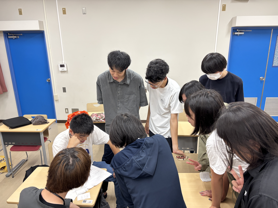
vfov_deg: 53.1
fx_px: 209
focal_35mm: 26
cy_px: 104
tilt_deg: -16.5
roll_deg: +0.2
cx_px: 139
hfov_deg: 67.3
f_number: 1.6
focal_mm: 5.96
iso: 125
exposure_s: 1/120
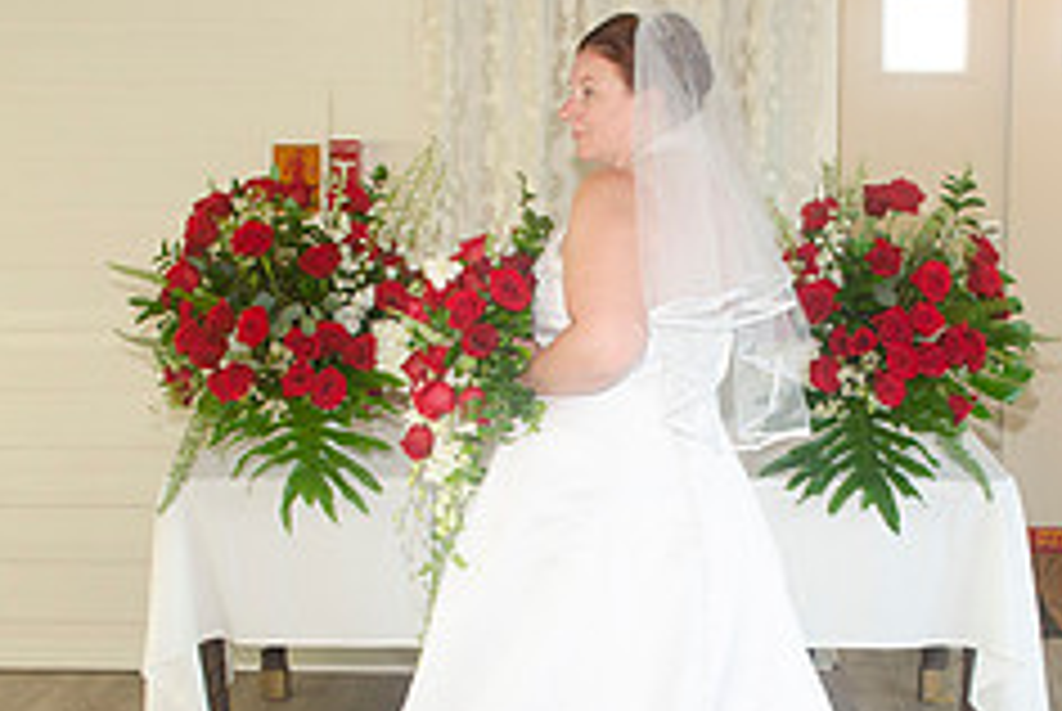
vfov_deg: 23.5
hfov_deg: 34.9
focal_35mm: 57
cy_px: 562
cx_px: 652
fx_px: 1684
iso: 400
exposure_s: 1/80
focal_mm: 20
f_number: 5.6
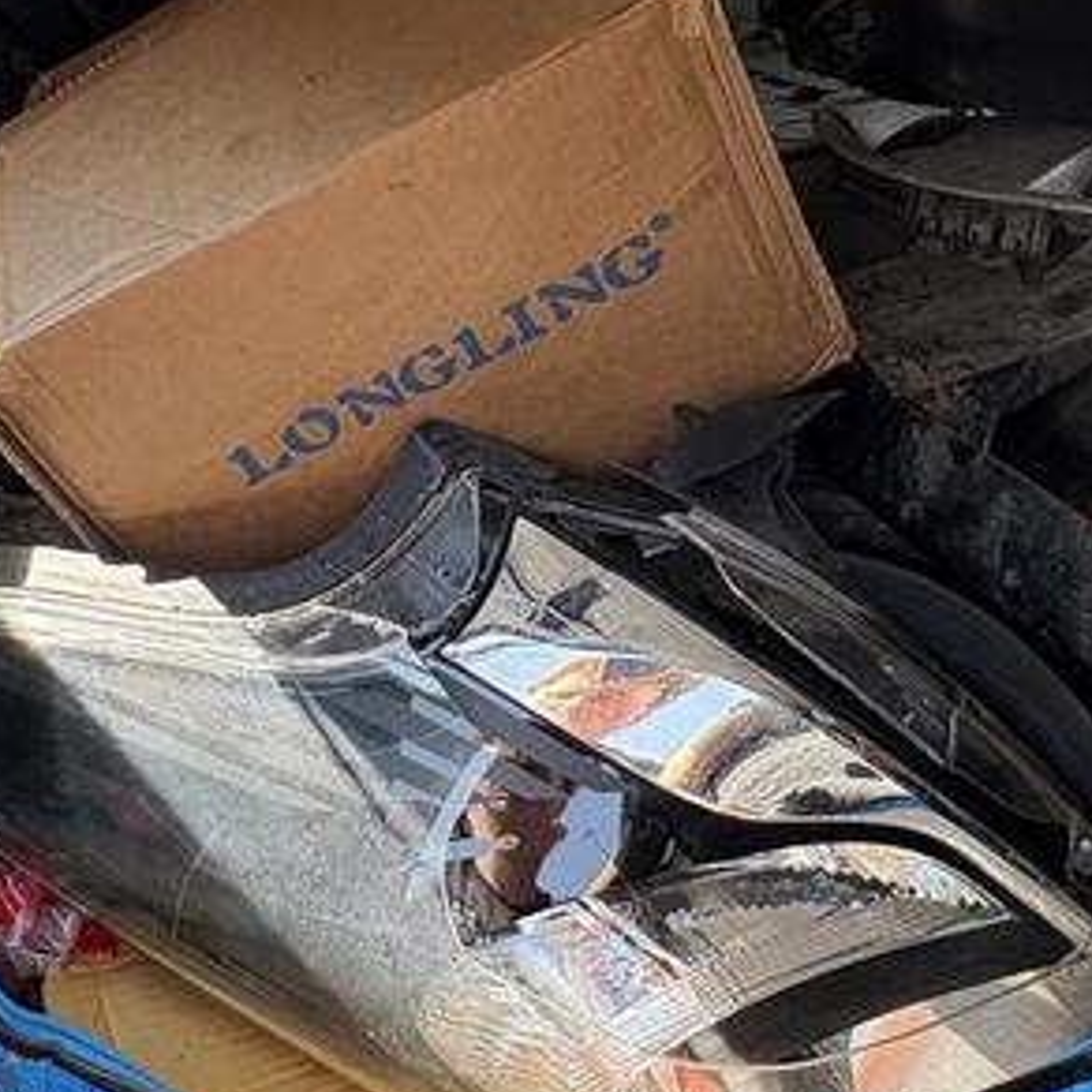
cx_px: 449
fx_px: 1356
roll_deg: +5.5
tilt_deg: -27.8
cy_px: 490
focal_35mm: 38
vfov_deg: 43.8
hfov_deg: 43.7
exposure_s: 1/138
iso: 80
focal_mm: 2.22
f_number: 2.2
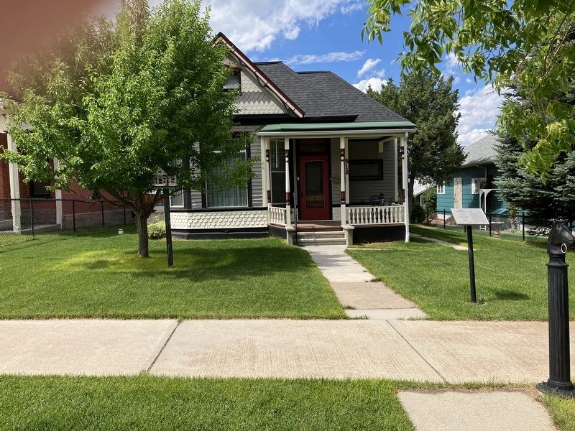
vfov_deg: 49.7
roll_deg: +1.3
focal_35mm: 28
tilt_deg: -2.1
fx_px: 465
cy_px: 216
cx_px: 288
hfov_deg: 63.4
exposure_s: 1/1453
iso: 32
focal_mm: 3.99
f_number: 1.8
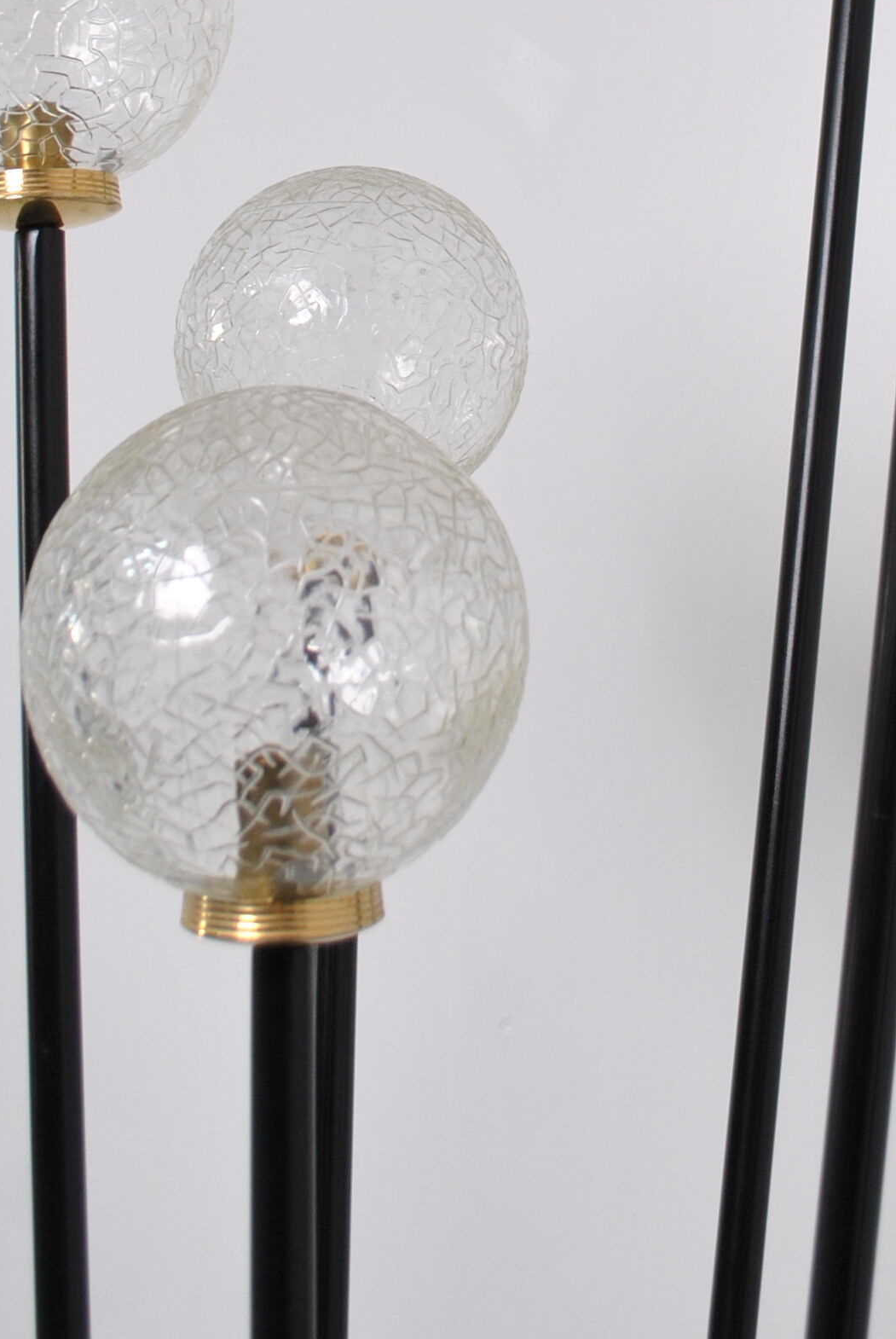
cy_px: -73
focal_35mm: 74
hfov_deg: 18.4
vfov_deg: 25.6
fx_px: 2755
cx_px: 638
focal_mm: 20
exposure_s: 1/30
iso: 220
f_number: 5.6
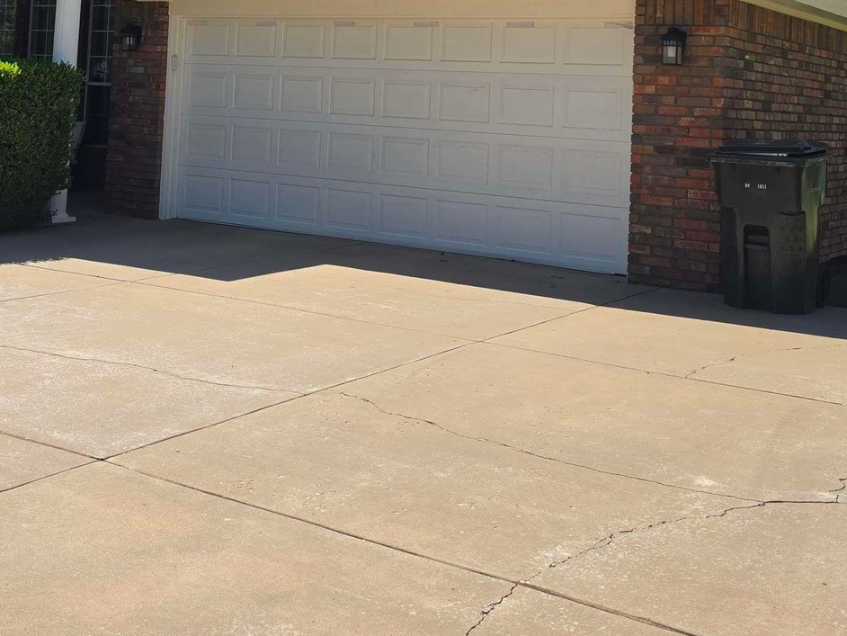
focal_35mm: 50
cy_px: 21
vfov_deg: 27.7
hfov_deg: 37.6
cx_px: 254
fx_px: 1224
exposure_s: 1/5775
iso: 64
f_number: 1.4
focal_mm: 6.5
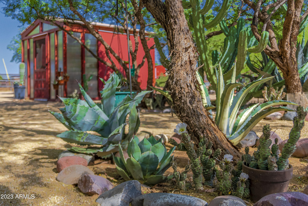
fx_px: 308
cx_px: 154
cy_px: 103
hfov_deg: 53.1
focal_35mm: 36
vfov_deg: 36.9
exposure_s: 1/8000
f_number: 2.8
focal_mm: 24
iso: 800
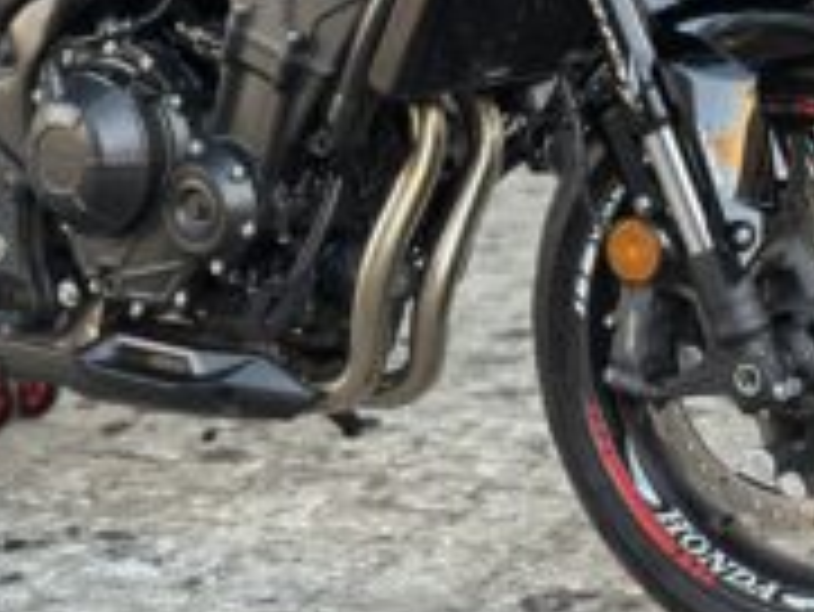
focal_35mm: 99
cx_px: 571
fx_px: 2330
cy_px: -2
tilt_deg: -3.1
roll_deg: -0.1
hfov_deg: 19.7
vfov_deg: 14.7
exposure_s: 1/138
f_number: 1.78
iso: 125
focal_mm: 6.86
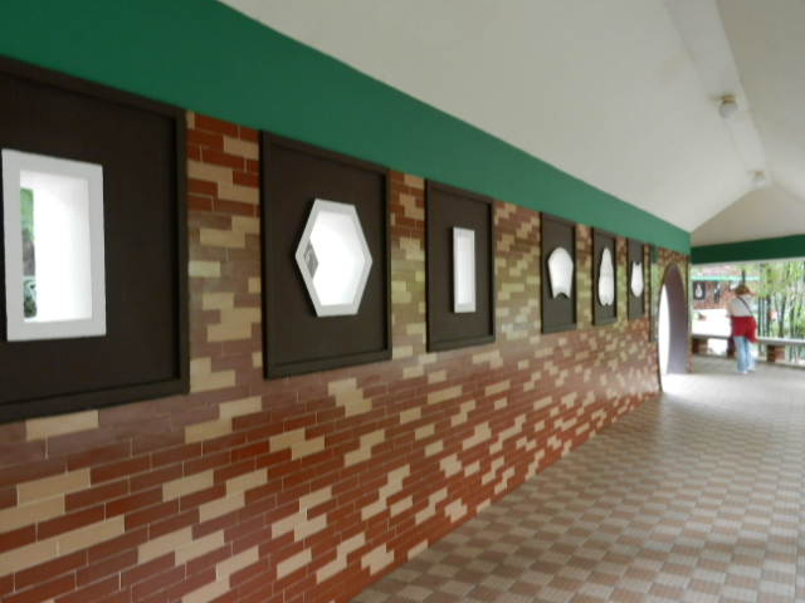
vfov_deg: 48.2
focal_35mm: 29
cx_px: 402
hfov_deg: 61.7
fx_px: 674
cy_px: 302
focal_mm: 5.1
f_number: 3.6
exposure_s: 1/8
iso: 400
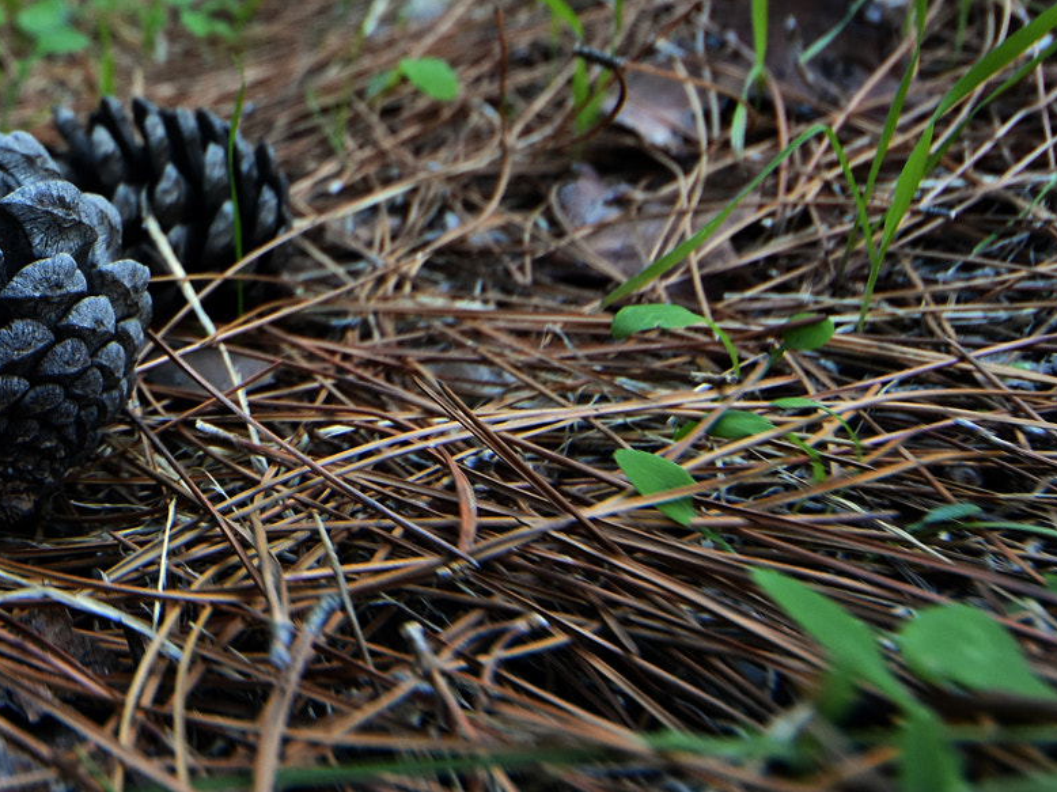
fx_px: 1160
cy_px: 58
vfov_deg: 35.2
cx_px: -122
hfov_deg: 39.5
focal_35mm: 38
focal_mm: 10
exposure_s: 1/100
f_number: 5
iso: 800
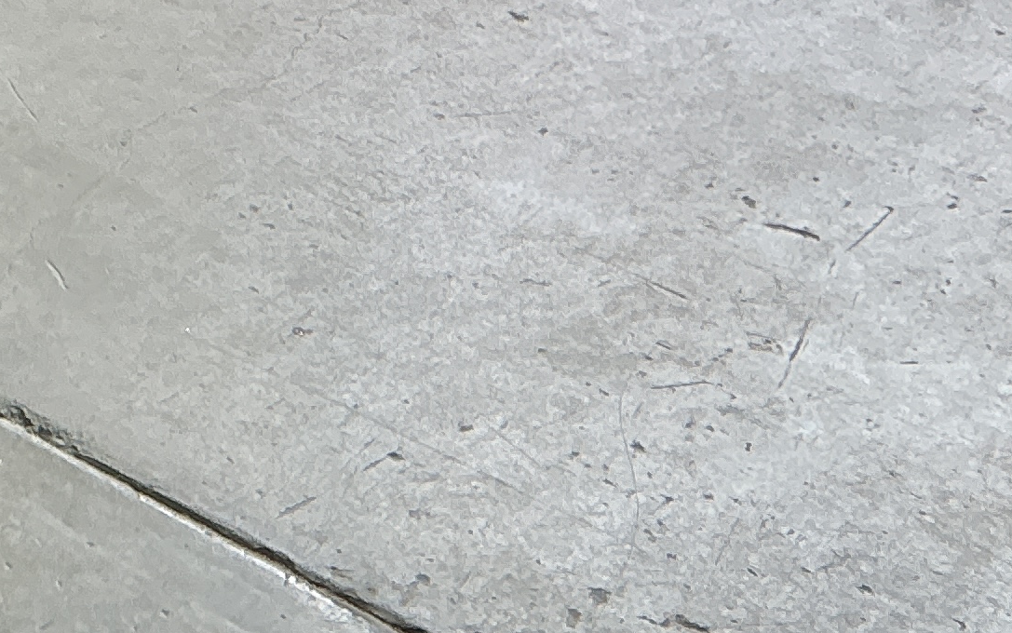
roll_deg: -0.2
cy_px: -428
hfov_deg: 16.0
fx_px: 3145
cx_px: -719
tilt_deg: -26.1
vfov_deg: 10.9
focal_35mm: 114
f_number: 1.8
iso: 20
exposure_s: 1/100
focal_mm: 3
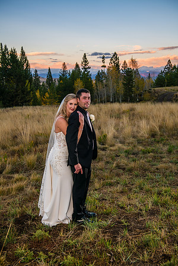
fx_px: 282
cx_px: 89
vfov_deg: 50.7
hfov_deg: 35.1
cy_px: 133
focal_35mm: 38
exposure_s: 1/100
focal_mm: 38
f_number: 4.5
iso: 80
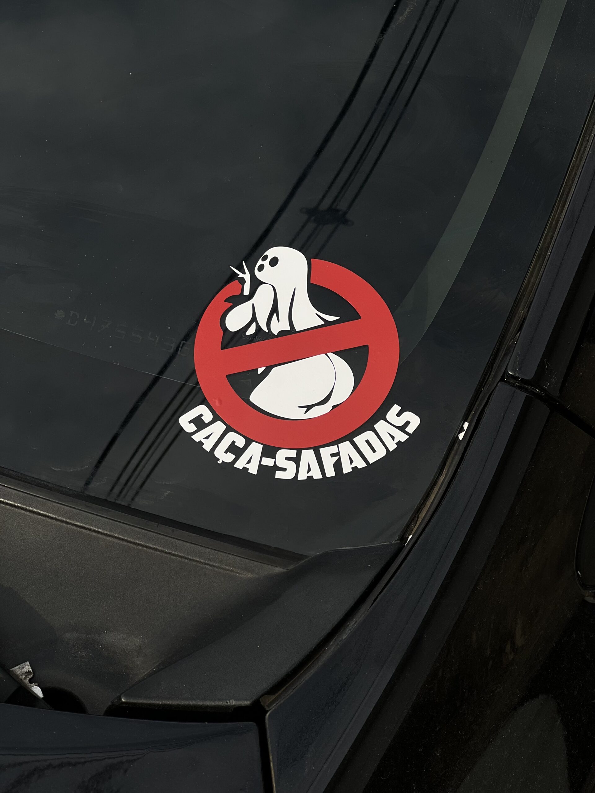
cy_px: 396
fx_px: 1765
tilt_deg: -42.5
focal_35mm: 77
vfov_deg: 25.3
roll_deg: -3.9
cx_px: 298
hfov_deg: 19.1
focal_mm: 9
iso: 32
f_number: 2.8
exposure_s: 1/585
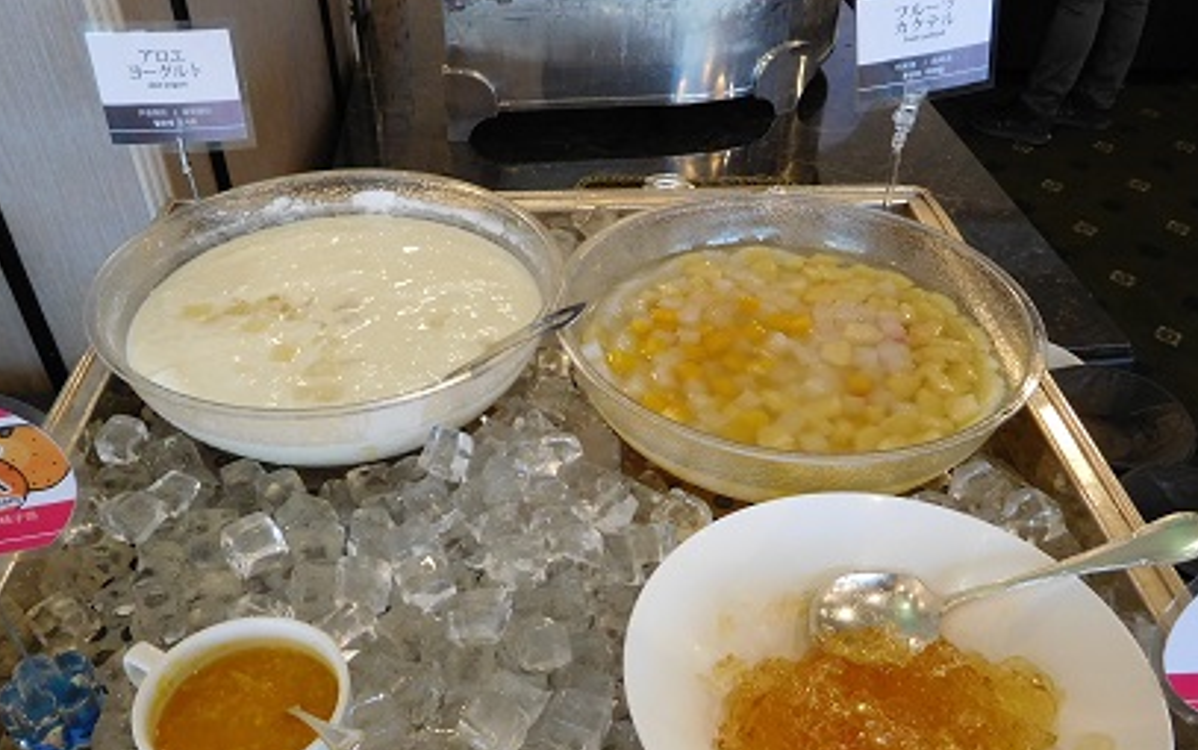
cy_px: 476
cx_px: 584
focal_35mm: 30
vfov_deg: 41.5
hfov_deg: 62.9
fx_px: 980
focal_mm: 4.5
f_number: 3.4
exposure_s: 1/15
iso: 400
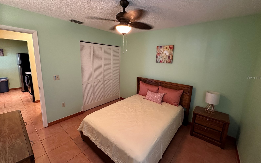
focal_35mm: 15
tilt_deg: -9.7
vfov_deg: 74.7
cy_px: 78
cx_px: 131
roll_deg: -2.0
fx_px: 107
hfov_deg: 101.5
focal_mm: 2.22
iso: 500
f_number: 2.2
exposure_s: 1/60
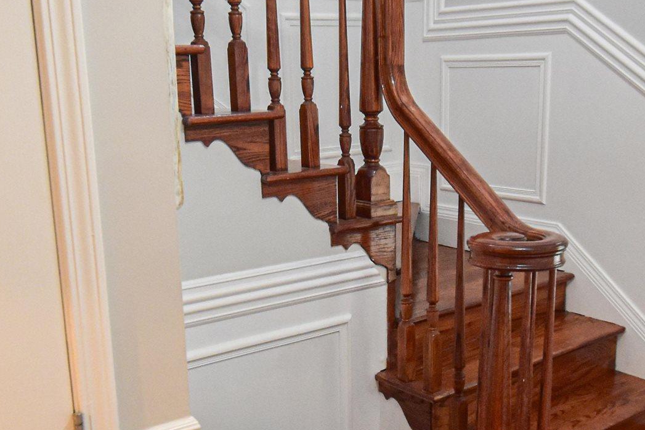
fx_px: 788
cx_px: 340
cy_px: 269
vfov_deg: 30.4
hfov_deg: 44.5
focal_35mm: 44
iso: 1600
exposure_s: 1/15
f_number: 6.3
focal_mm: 10
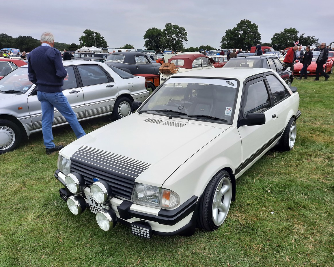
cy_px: 138
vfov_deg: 53.2
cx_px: 179
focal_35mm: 27
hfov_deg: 64.0
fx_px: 267
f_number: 2
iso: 32
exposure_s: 1/375
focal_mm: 4.6
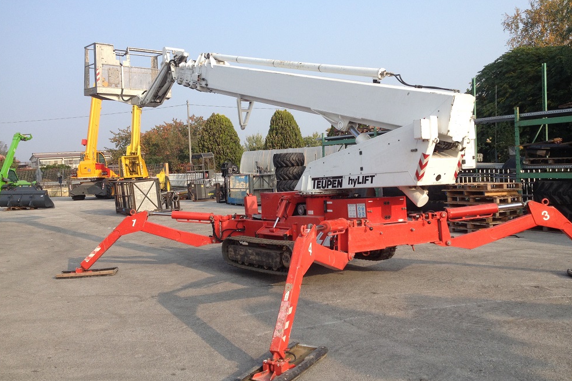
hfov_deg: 51.9
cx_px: 283
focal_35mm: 37
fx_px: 588
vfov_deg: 35.9
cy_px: 174
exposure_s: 1/905
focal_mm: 4.28
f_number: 2.4
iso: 50
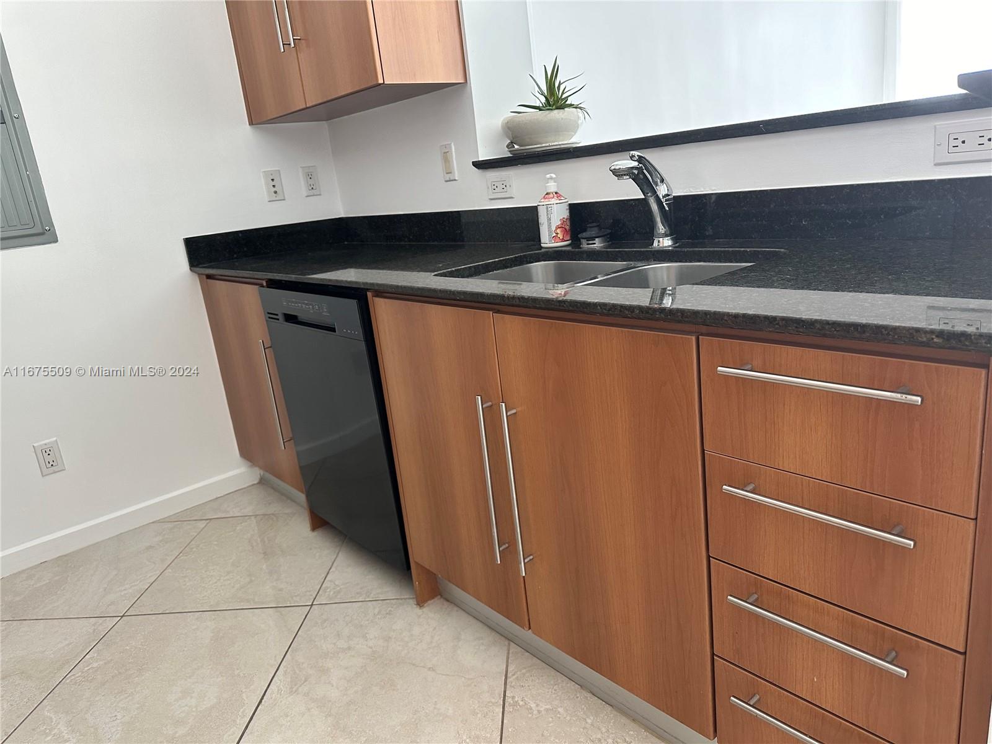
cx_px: 496
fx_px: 688
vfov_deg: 56.8
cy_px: 372
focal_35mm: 24
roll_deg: +6.4
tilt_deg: -15.5
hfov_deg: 71.6
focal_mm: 6.86
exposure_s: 1/121
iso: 200
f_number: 1.78
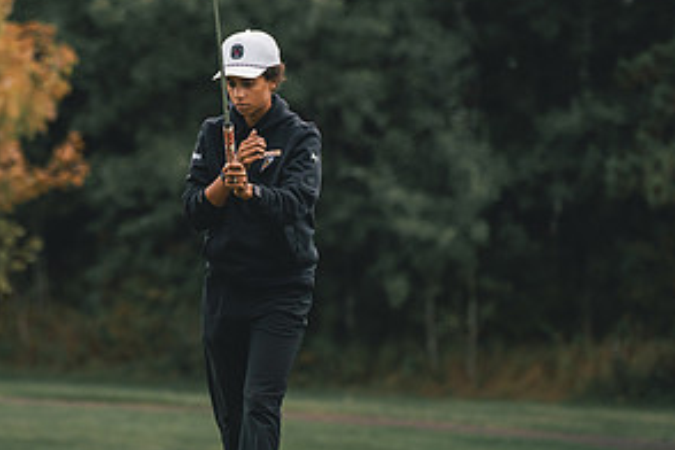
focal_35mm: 342
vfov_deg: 4.0
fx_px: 6412
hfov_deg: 6.0
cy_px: 295
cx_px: 193
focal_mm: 150
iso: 800
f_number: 2.8
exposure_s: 1/1600
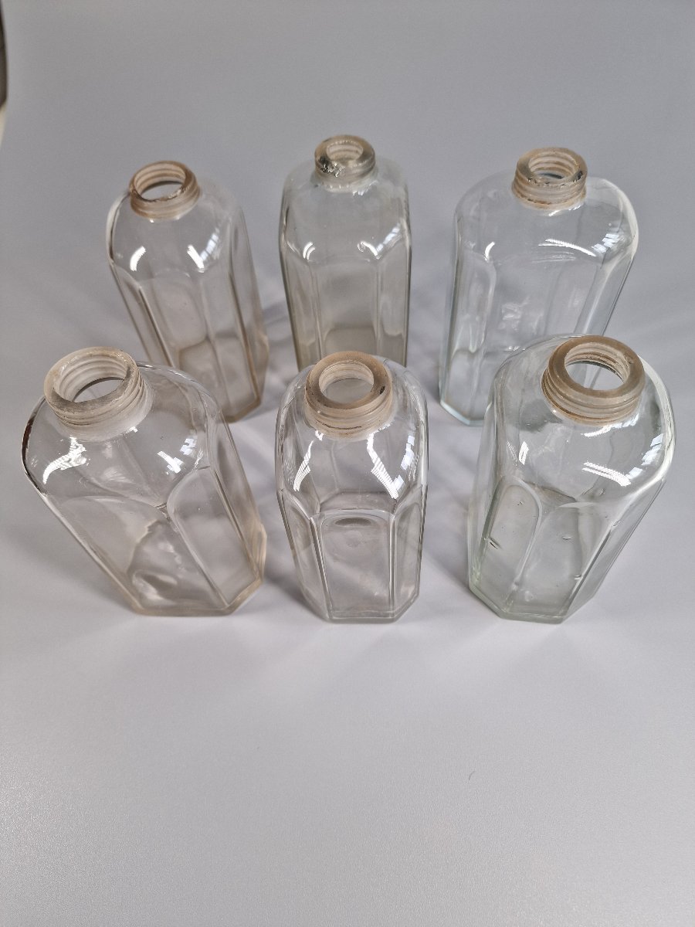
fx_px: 616
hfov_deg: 58.9
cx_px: 348
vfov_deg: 73.9
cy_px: 464
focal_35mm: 23
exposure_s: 1/362
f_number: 1.8
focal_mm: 6.4
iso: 50
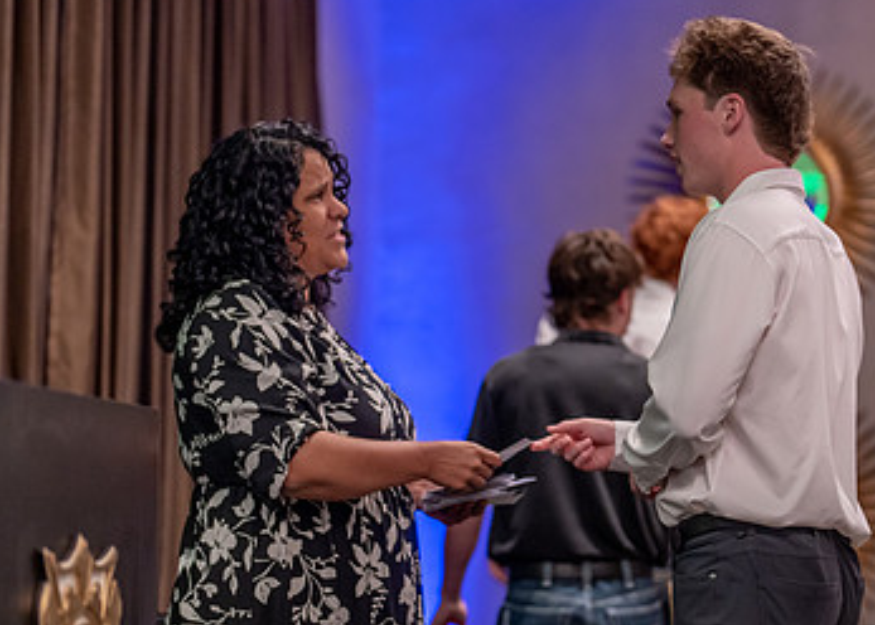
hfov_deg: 19.2
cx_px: 542
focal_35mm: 104
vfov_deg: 13.8
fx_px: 2585
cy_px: 423
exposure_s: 1/320
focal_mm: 50
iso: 800
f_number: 1.2
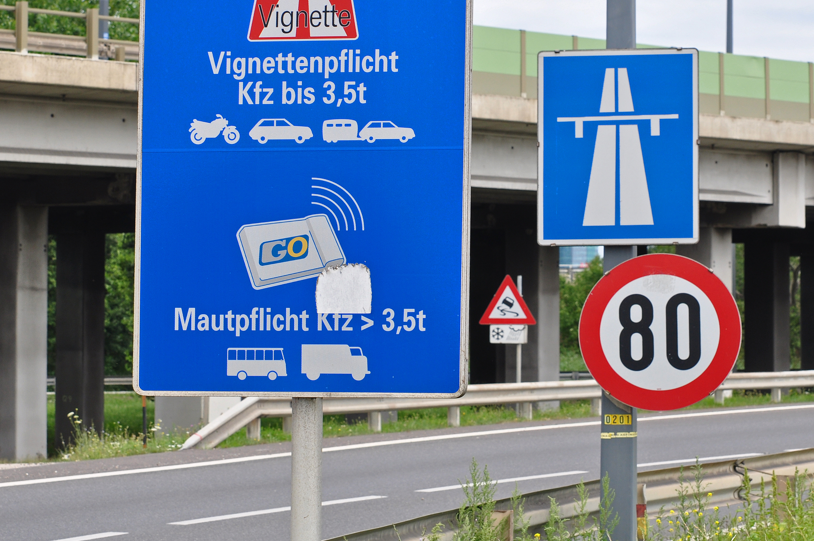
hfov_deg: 13.0
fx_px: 3584
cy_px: 190
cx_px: 467
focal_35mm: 159
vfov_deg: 8.6
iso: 200
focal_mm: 75
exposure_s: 1/200
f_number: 10
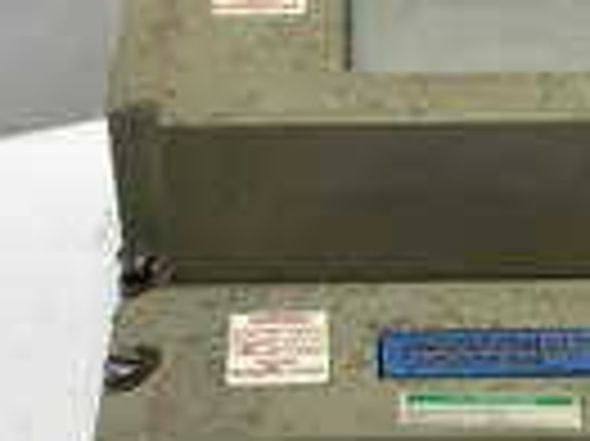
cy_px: 387
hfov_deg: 20.5
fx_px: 1618
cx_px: 428
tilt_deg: -42.1
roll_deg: +0.5
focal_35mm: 95
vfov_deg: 15.4
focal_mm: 3.3
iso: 25
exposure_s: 1/145
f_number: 2.4
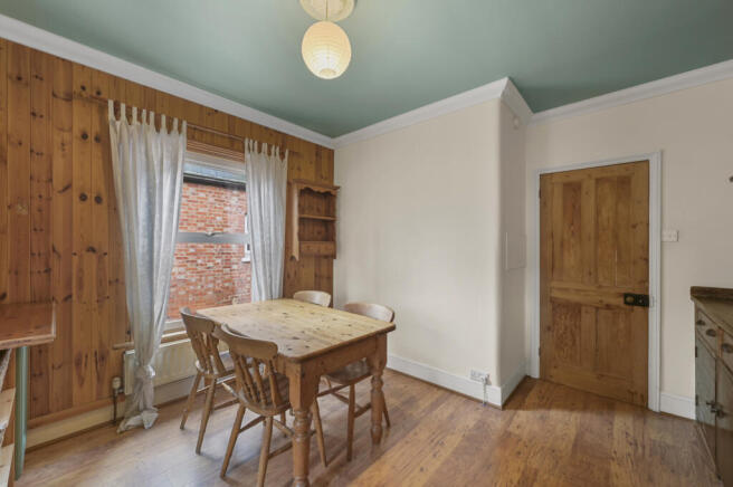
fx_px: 285
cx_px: 366
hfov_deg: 104.3
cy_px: 244
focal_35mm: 14
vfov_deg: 81.1
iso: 200
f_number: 16
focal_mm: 14
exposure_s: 2
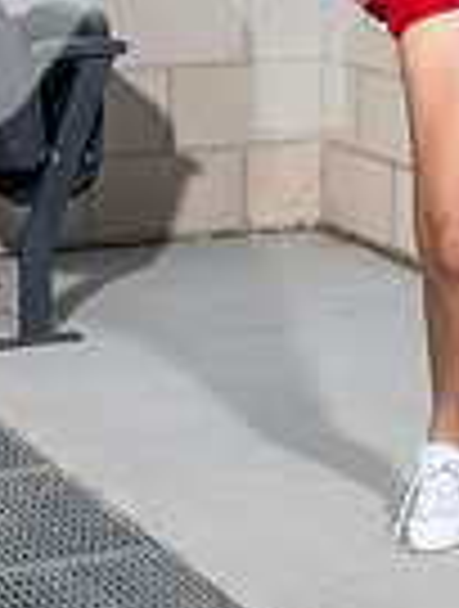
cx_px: 418
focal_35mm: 147
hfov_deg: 10.1
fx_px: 2587
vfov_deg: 12.7
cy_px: -324
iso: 100
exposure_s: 1/320
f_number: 7.1
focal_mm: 46
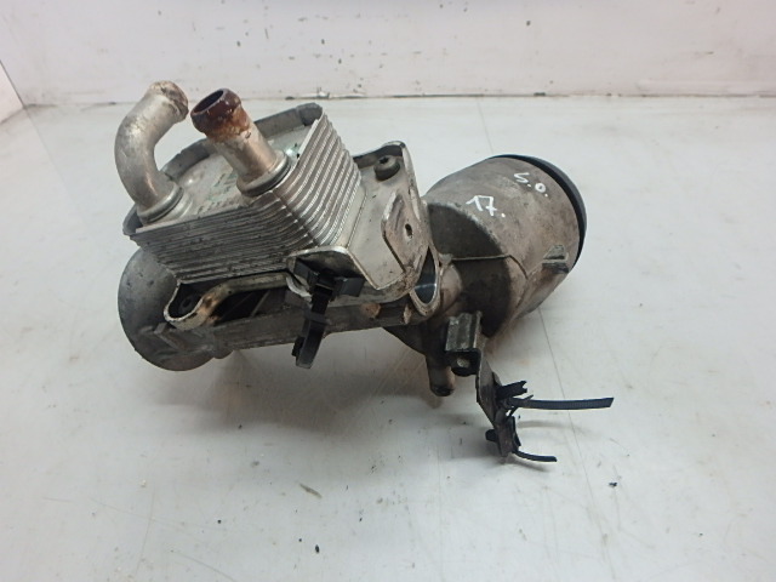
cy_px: 291
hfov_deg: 79.0
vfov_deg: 63.4
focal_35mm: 21
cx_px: 388
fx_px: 471
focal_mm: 3.7
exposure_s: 1/30
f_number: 3.5
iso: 200
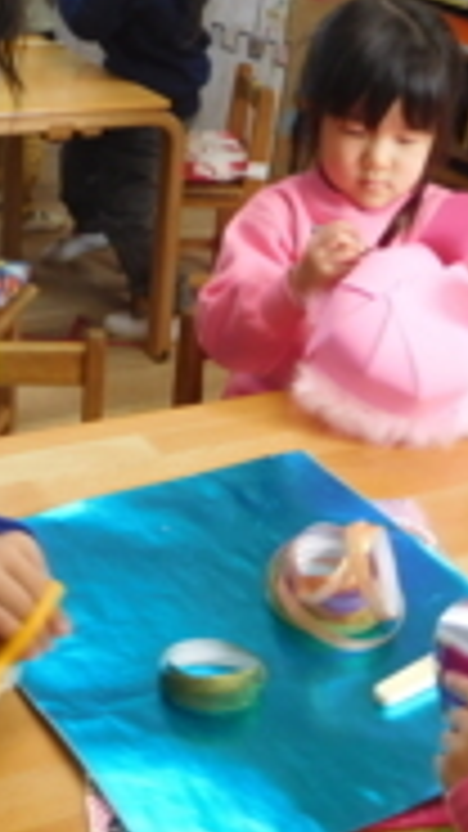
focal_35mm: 59
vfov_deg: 35.1
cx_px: 216
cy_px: 270
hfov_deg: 20.4
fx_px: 1302
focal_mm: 4.5
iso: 140
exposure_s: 1/30
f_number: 3.4
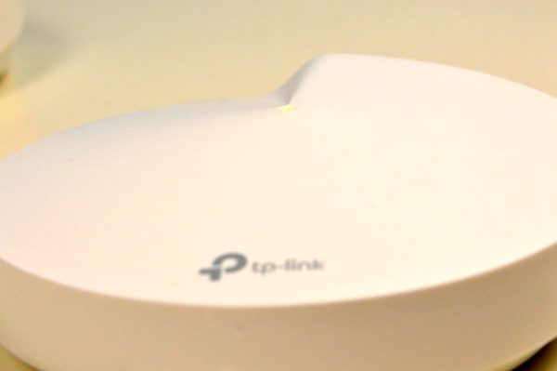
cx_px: 278
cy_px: 186
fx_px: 1275
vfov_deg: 16.5
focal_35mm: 82
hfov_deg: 24.6
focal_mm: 55
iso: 1600
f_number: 10
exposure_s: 1/40
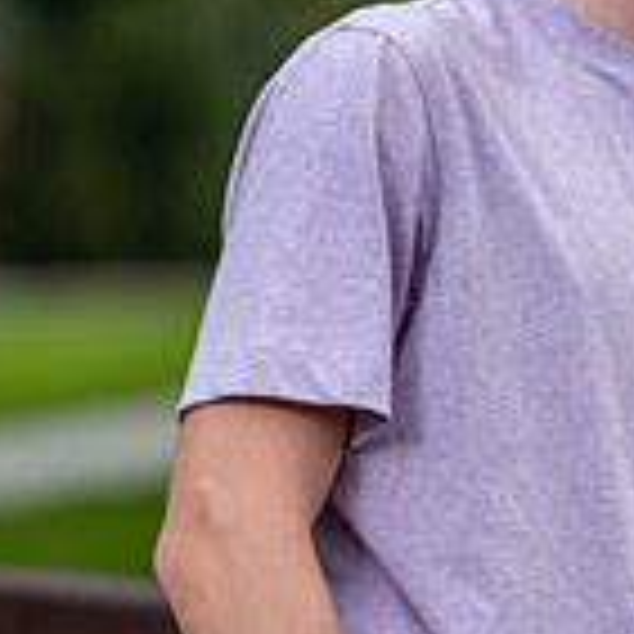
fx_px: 8993
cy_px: 247
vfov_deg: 4.0
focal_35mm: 434
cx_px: 580
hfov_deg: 4.0
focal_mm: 160
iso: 100
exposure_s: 1/250
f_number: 3.2
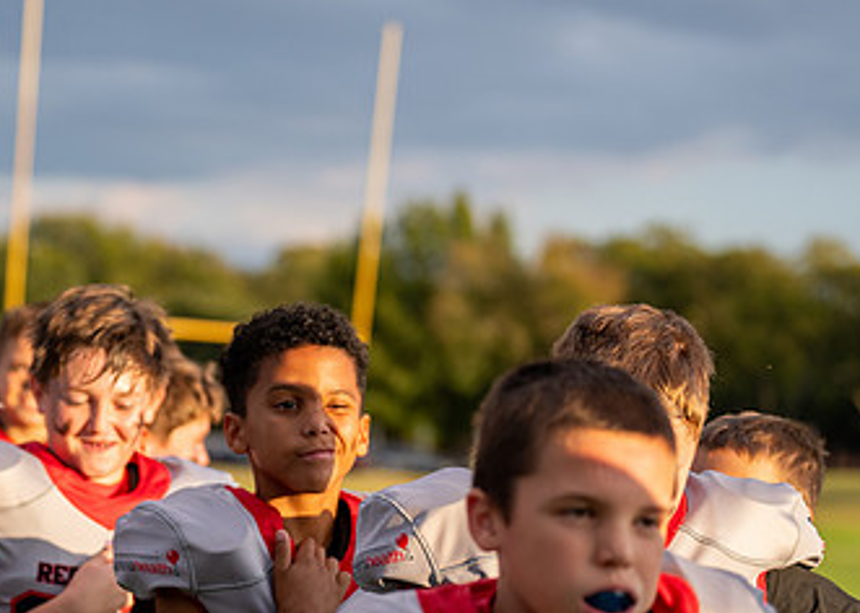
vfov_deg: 10.9
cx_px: 274
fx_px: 3198
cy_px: 520
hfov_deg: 15.3
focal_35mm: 131
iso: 400
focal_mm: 70
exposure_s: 1/1600
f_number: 2.8
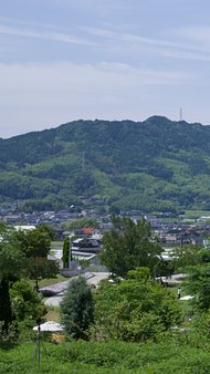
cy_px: 187
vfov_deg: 18.0
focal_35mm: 119
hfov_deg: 10.1
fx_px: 1179
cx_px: 201
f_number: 1.8
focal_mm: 50
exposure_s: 1/5000
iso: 100
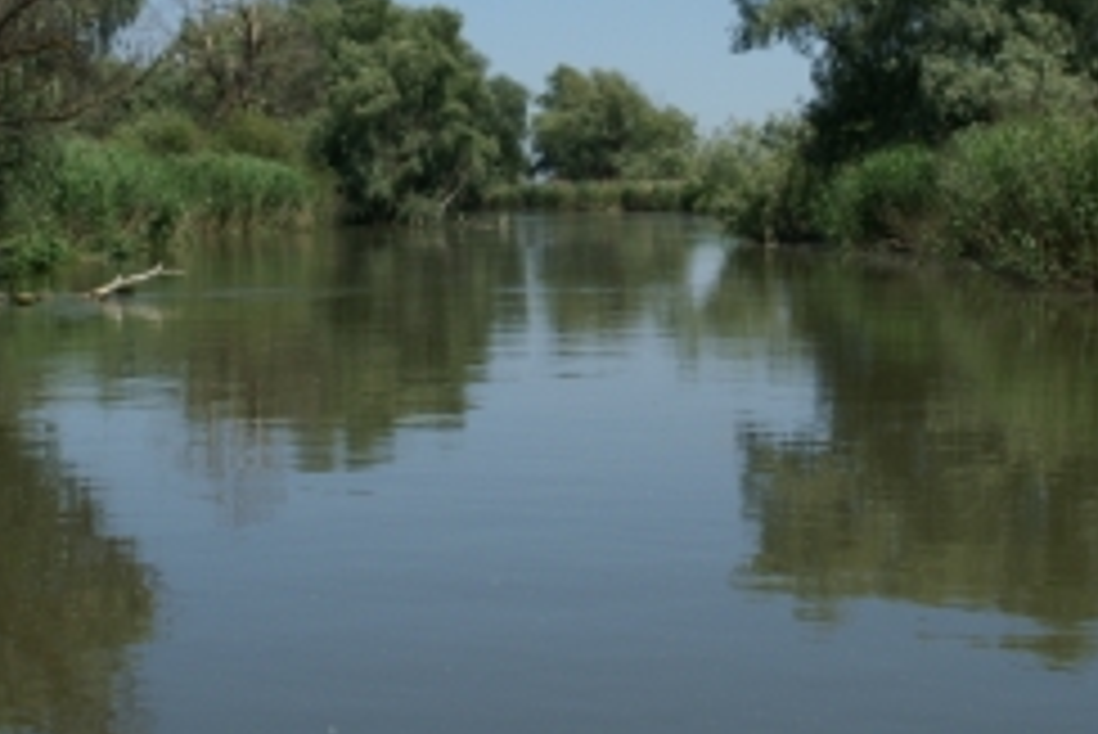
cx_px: 540
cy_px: 207
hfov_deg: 26.3
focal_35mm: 77
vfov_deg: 17.7
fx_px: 2350
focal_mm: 28
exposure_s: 1/250
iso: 100
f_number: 11
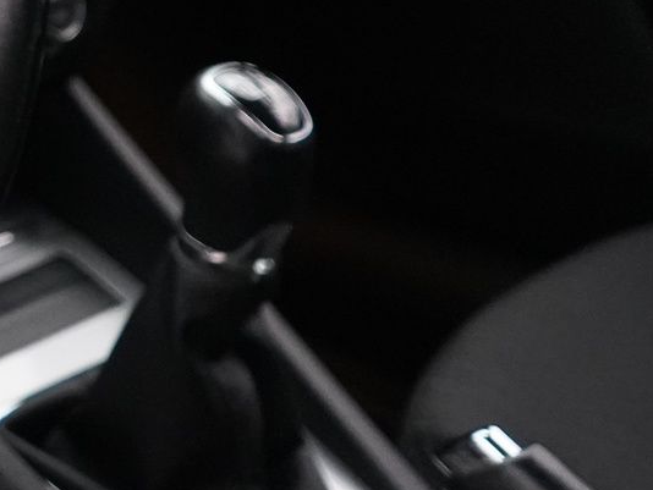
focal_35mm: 126
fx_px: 2378
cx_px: -604
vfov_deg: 11.3
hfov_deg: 13.6
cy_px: -265
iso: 6400
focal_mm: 28
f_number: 3.5
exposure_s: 1/160
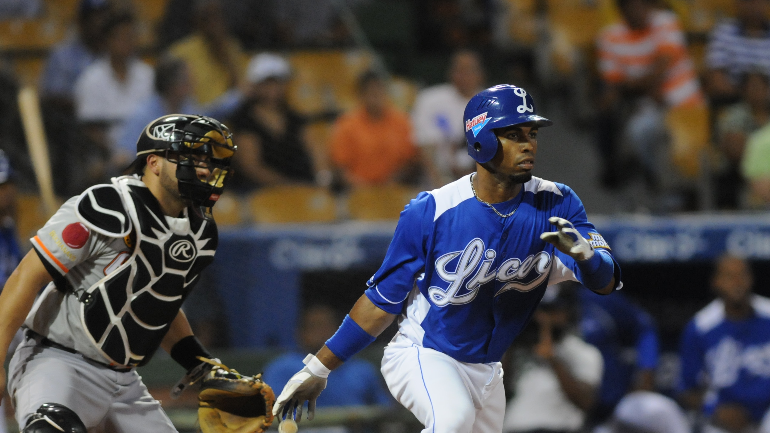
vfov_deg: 2.0
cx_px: 442
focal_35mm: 596
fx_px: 12168
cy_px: 295
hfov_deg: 3.6
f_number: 2.8
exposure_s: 1/400
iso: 1600
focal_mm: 300
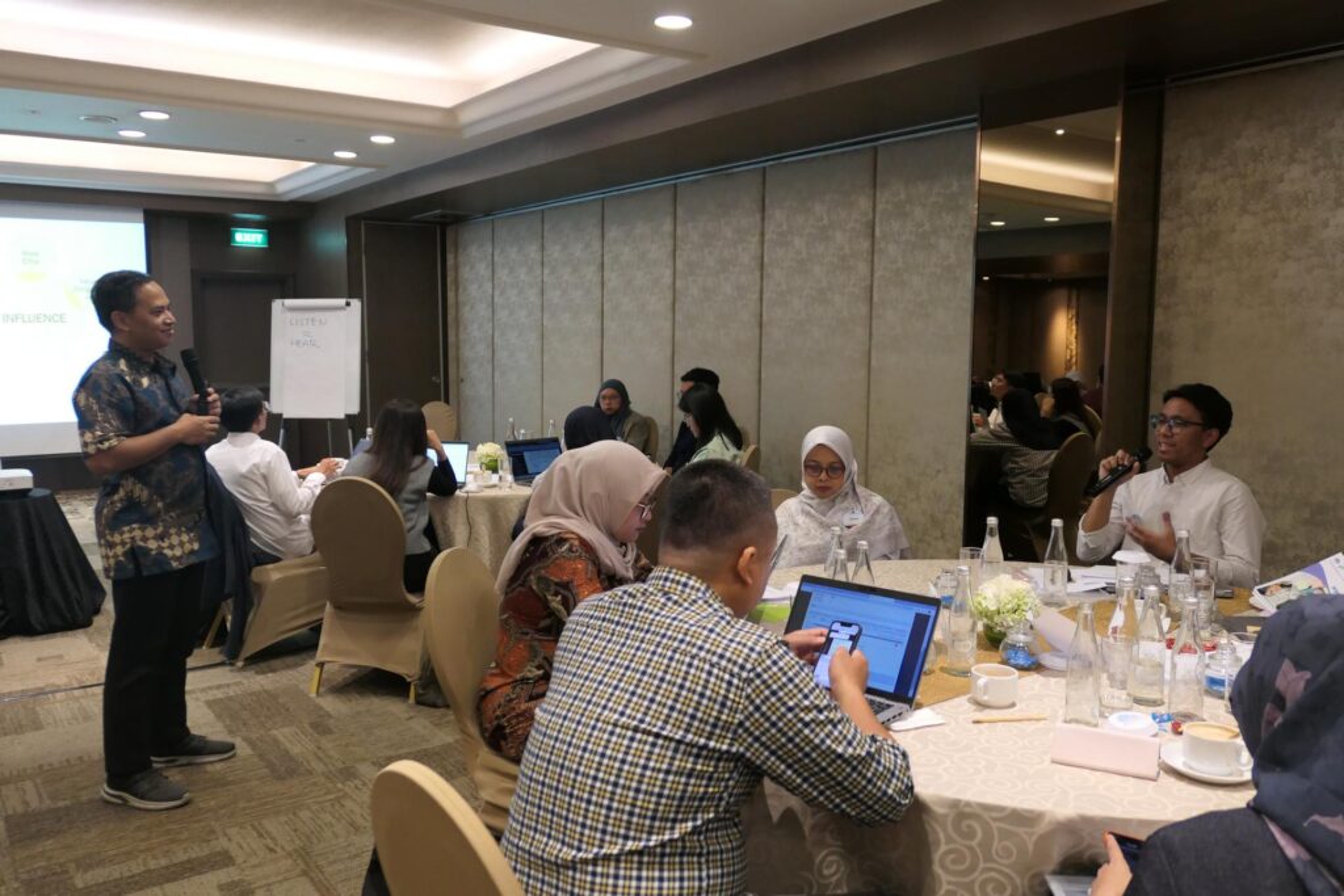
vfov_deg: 46.4
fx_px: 1045
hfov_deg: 65.5
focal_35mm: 28
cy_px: 448
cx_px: 672
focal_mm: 10.2
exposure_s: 1/80
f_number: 2.5
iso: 1000
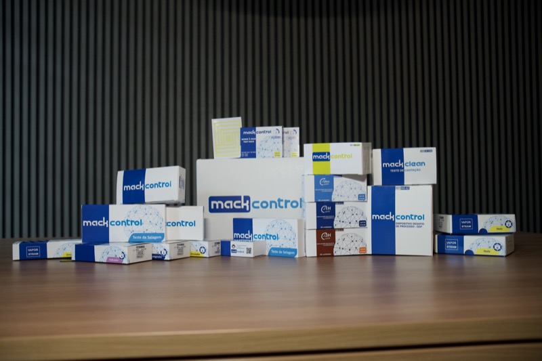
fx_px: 519
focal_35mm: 34
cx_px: 271
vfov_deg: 38.3
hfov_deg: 55.1
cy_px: 180
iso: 1000
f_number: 2.8
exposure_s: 1/160
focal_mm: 23
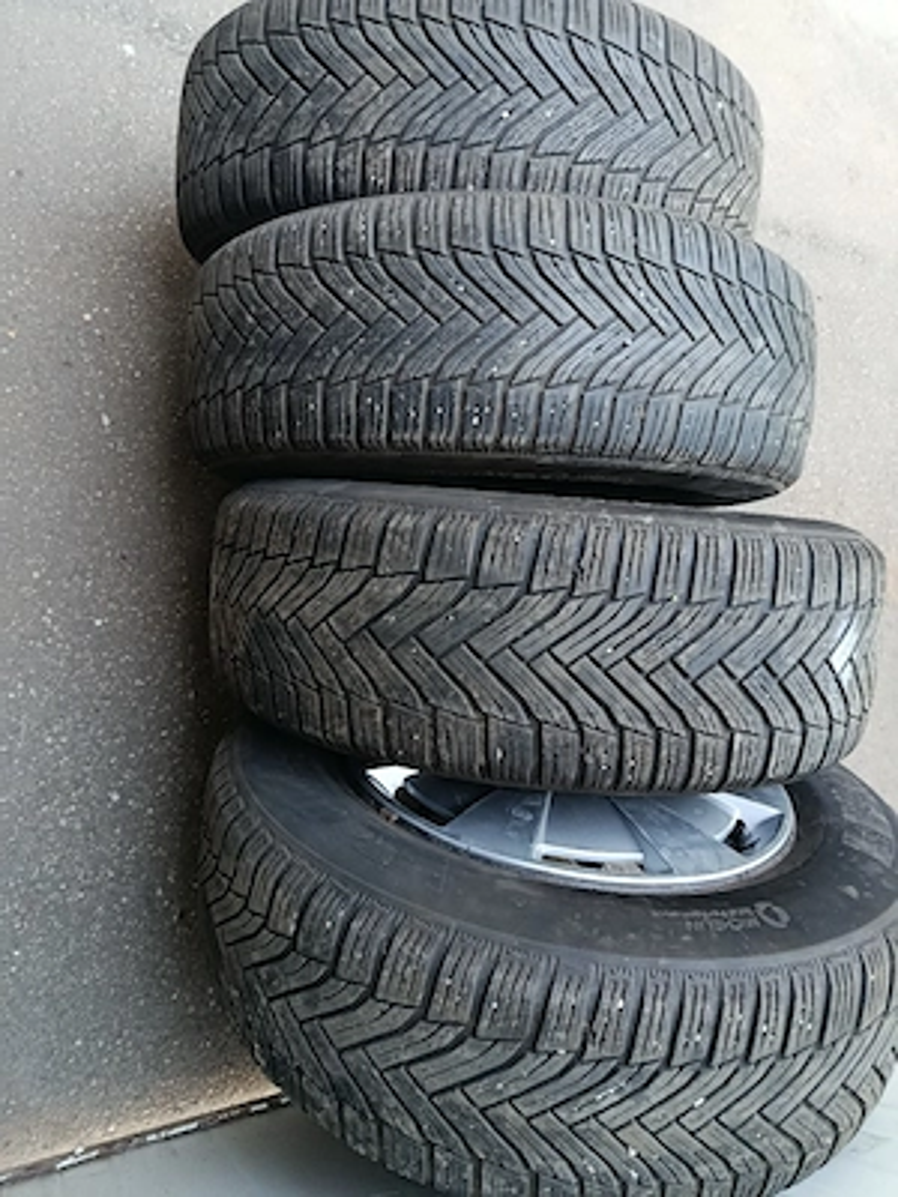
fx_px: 830
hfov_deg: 56.8
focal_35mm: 24
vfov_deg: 71.6
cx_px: 449
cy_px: 598
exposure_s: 1/33.4
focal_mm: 5.24
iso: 1056
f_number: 1.7
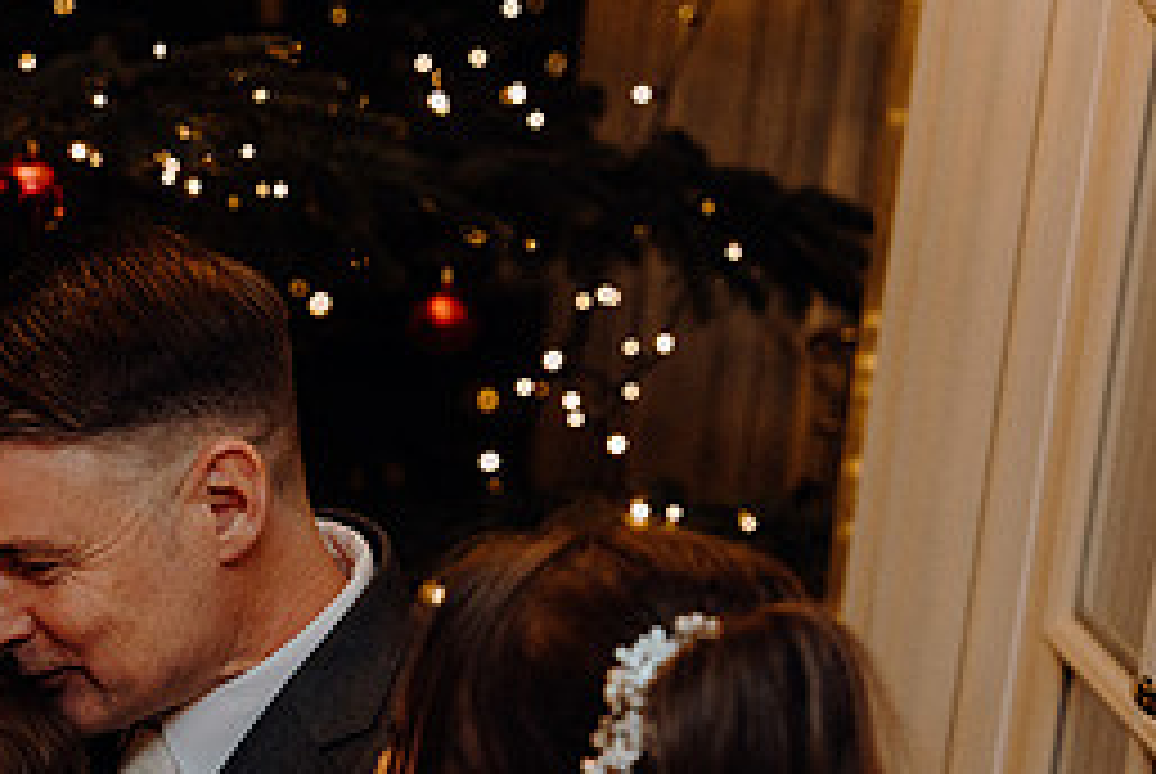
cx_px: -54
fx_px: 4565
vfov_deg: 9.6
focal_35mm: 142
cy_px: 830
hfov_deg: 14.2
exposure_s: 1/160
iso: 2500
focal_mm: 63
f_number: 3.5
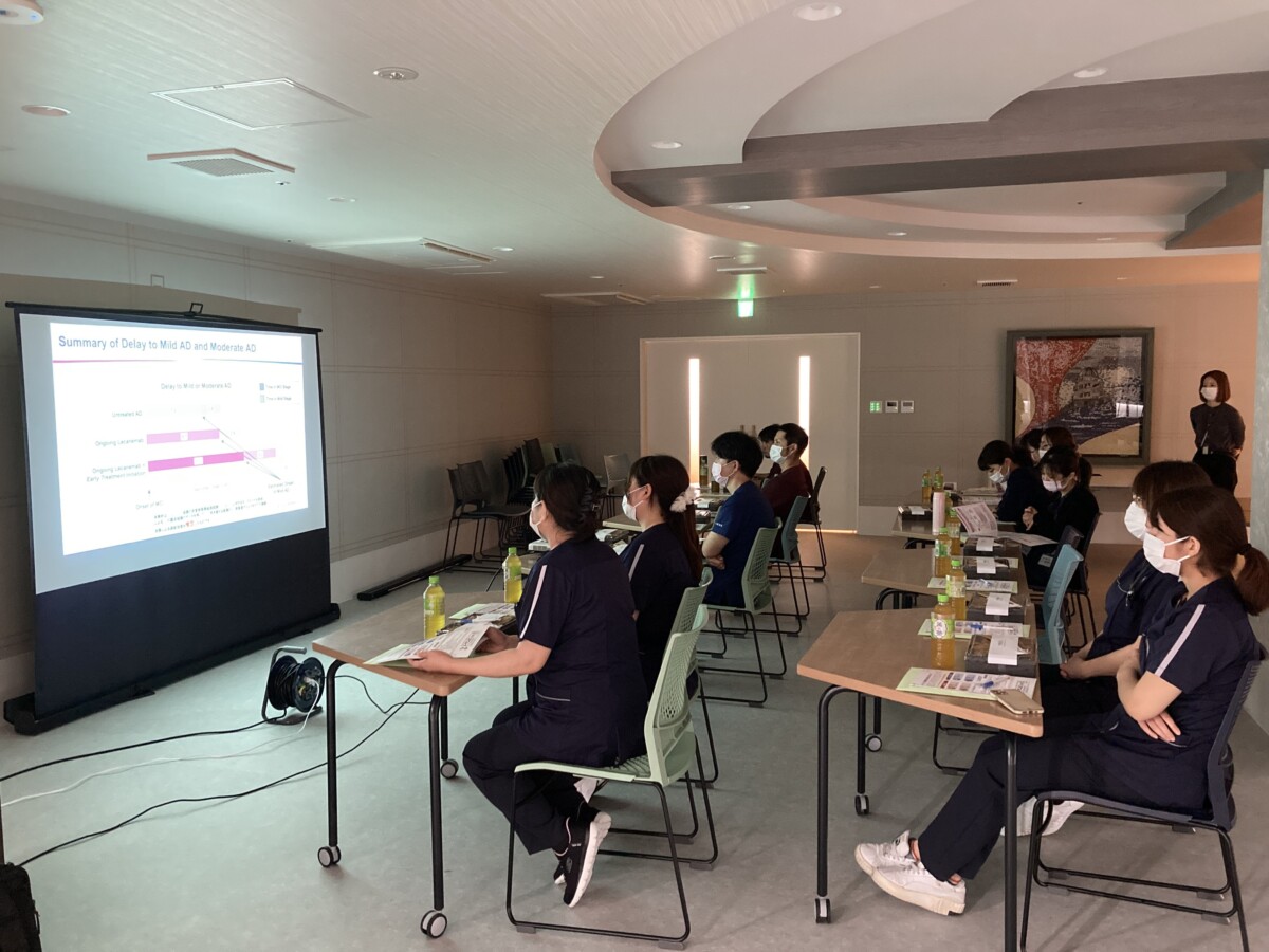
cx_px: 634
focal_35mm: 28
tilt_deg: -4.0
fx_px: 1026
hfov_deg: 63.4
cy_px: 476
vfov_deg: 49.7
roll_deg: +1.2
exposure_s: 1/30
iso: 640
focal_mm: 3.99
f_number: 1.8
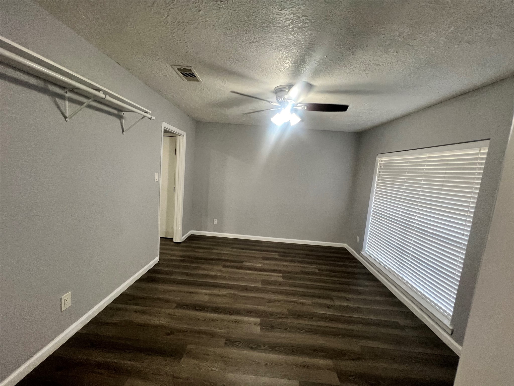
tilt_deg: -6.9
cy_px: 193
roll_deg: -4.9
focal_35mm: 13
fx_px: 193
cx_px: 257
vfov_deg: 89.9
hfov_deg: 106.2
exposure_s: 1/60
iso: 200
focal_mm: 1.57
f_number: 1.8
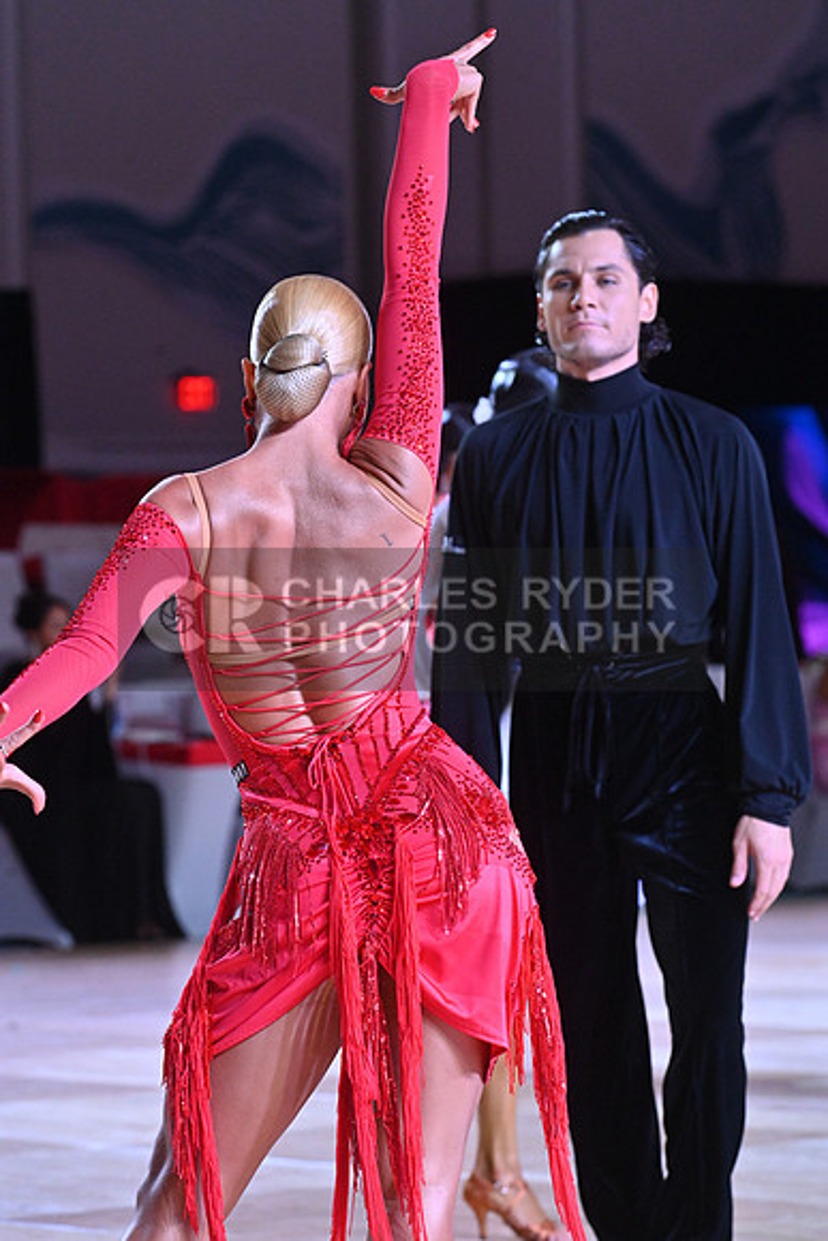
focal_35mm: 175
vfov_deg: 11.7
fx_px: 6033
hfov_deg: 7.9
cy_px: 620
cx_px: 414
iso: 4000
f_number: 7.1
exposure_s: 1/400
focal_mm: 175
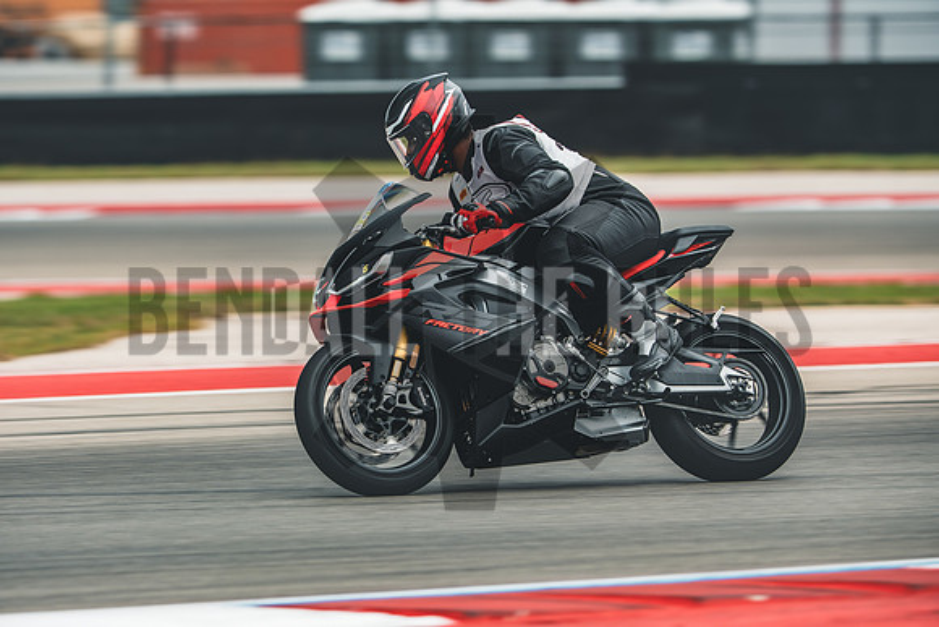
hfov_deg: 4.9
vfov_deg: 3.3
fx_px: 10957
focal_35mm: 420
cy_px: 314
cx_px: 470
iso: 160
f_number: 4
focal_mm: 280
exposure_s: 1/320
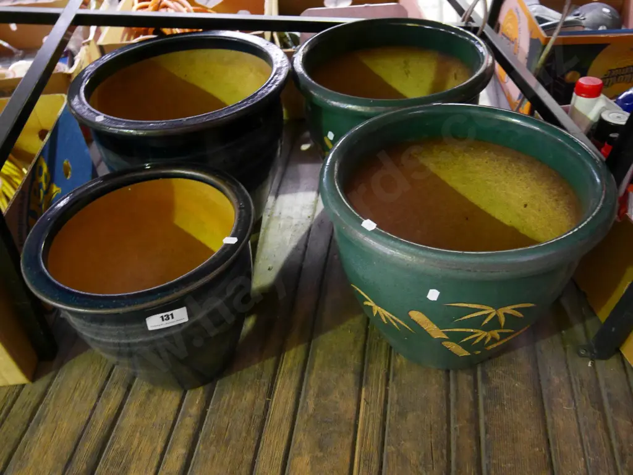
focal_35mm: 30
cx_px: 316
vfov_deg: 46.8
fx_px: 549
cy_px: 238
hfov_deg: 59.9
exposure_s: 1/6
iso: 3200
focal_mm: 15
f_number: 4
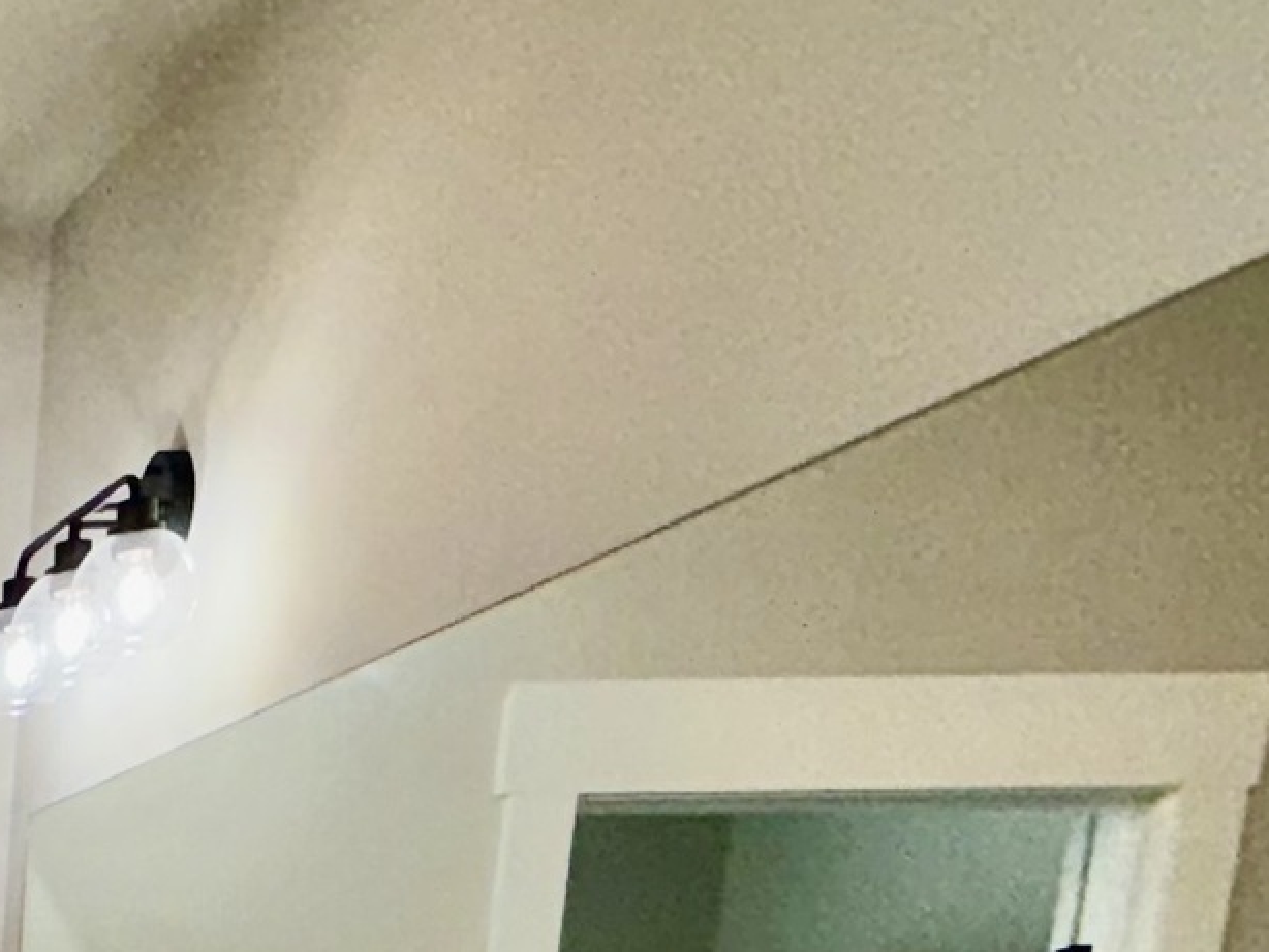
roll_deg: +0.8
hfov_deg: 21.4
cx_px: -823
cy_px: 1848
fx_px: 2567
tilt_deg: -13.2
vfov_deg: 16.5
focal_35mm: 70
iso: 25
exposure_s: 1/120
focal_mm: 2.22
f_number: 2.2
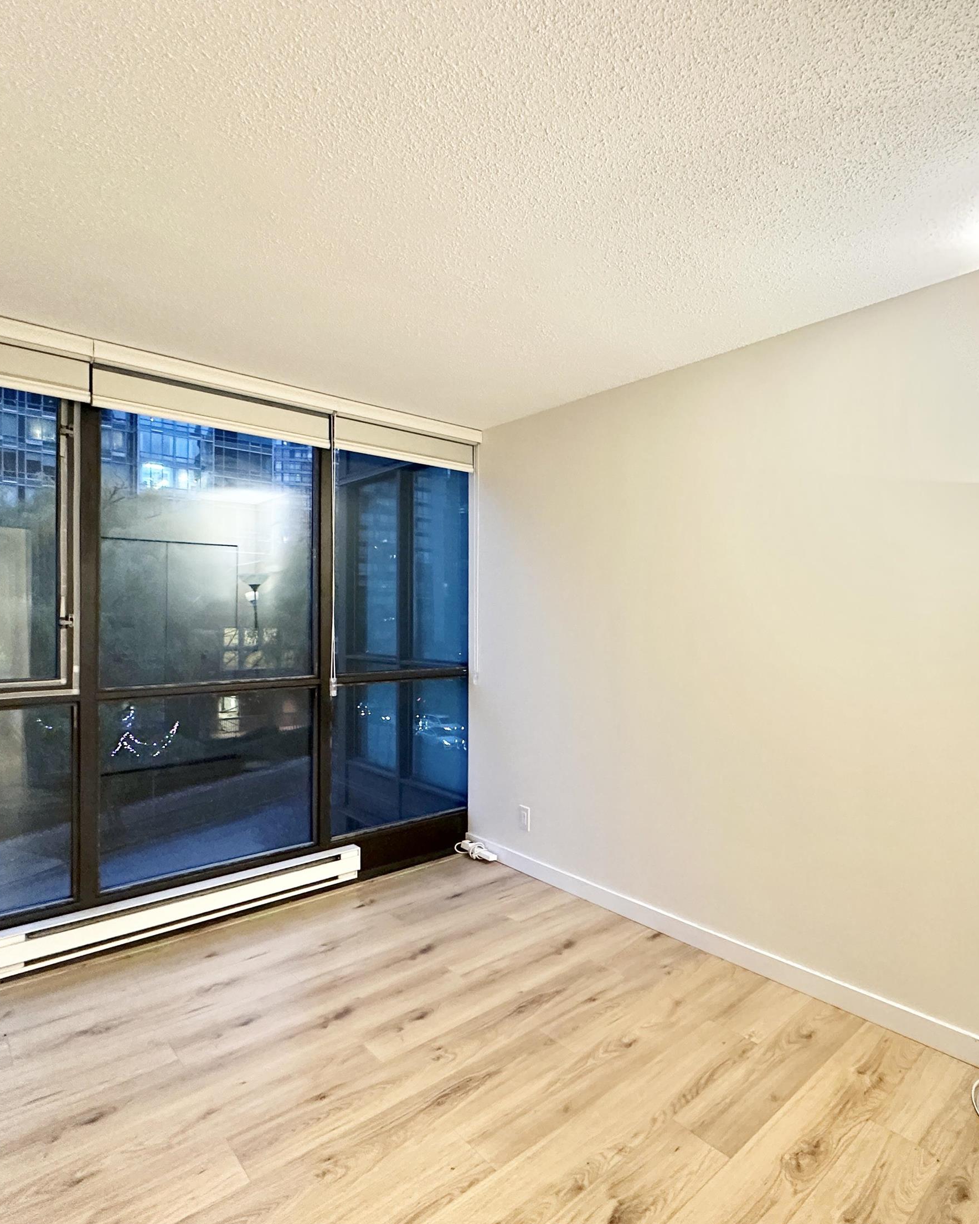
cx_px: 559
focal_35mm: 19
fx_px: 688
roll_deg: -0.1
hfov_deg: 70.5
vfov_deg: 83.3
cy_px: 620
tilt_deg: +0.0
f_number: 2.2
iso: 400
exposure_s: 1/60
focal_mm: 2.22
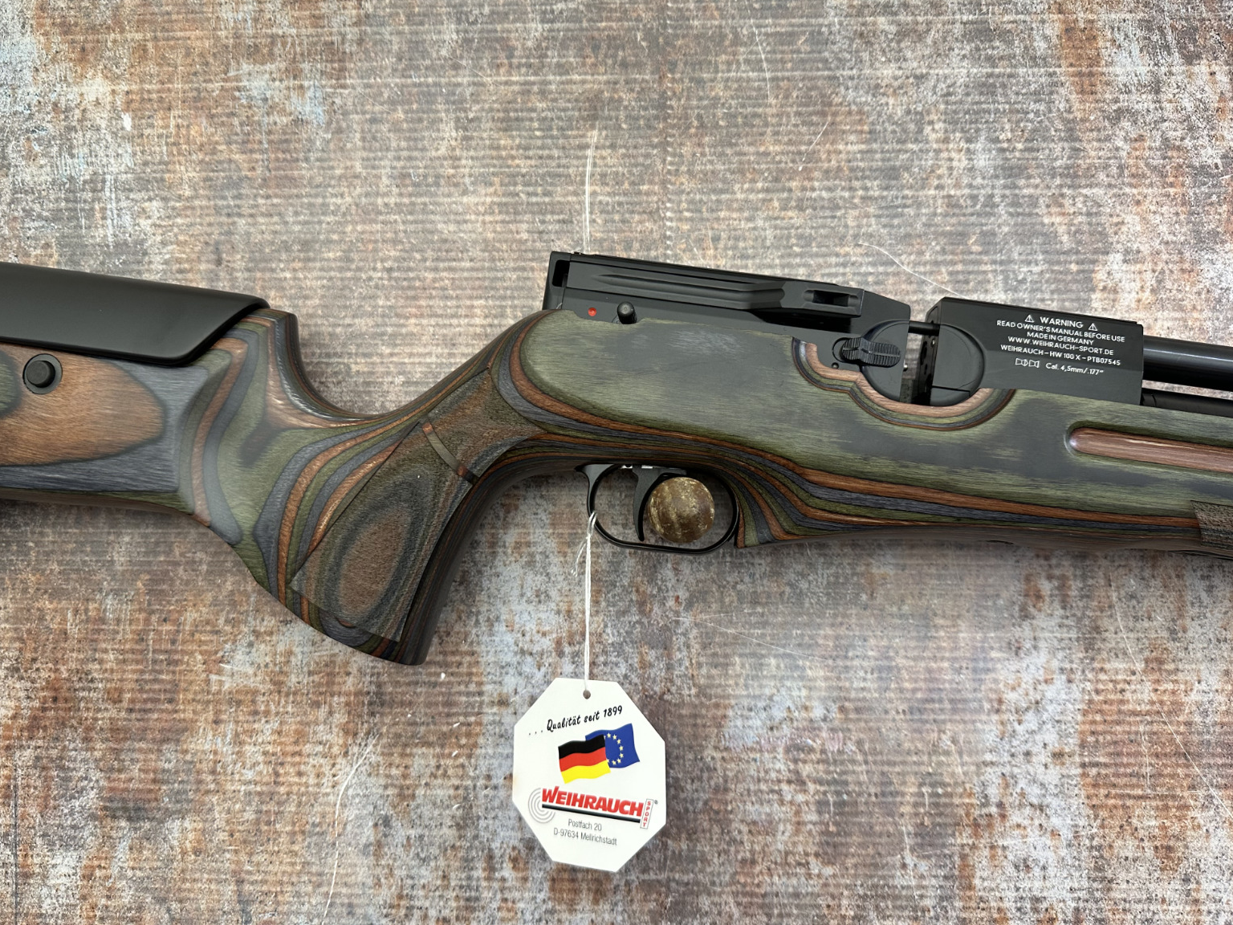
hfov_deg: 69.4
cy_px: 470
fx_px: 890
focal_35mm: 25
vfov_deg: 54.9
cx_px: 618
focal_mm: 6.9
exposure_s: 1/50
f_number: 1.8
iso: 160
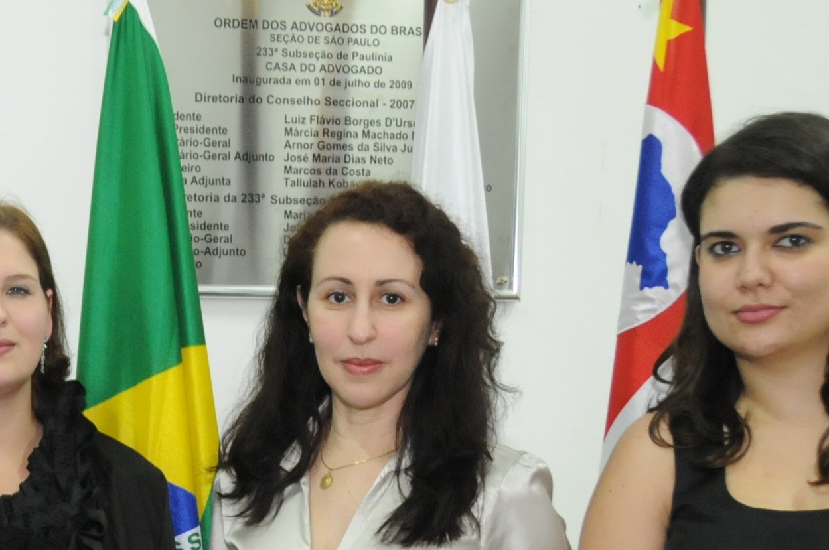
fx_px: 1955
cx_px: 8
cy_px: 651
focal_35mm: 85
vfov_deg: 15.5
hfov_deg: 23.0
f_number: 3.8
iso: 1250
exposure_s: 1/50
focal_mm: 22
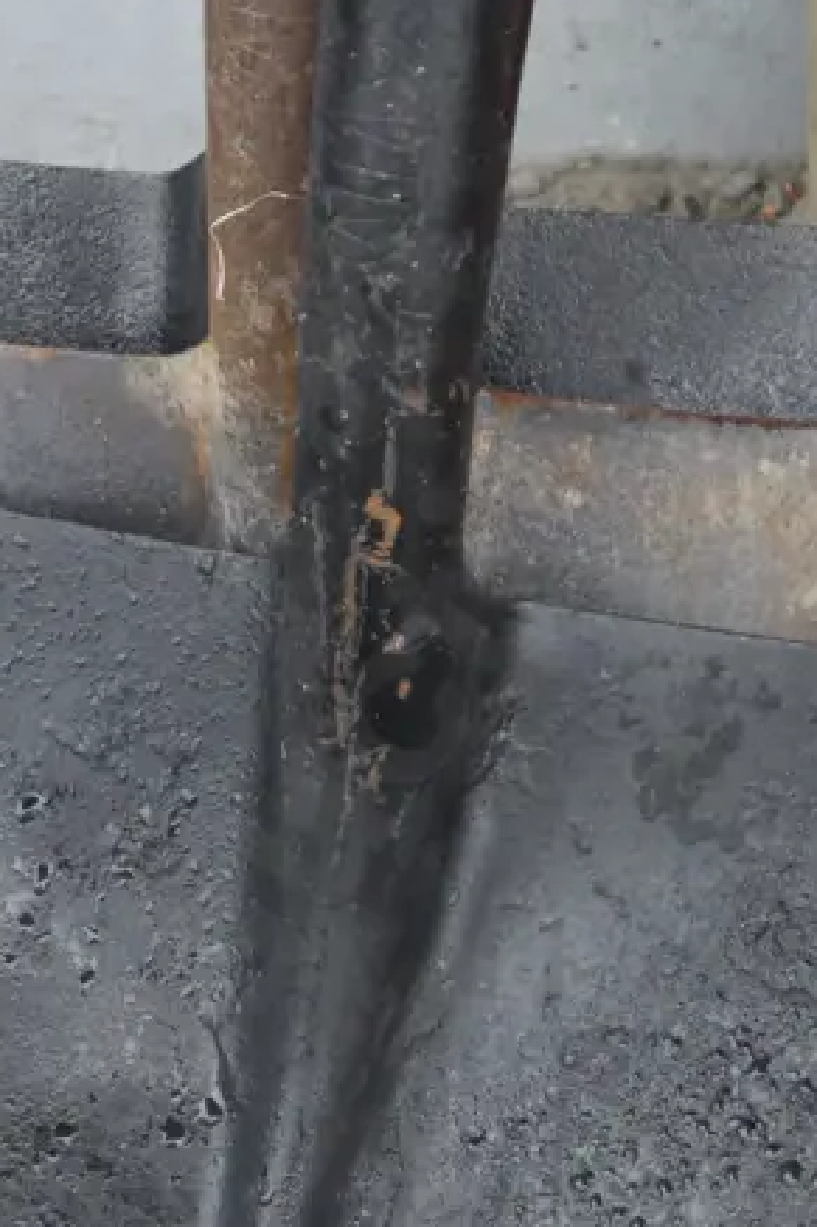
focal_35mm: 205
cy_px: 811
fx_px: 6984
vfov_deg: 10.0
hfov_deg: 6.7
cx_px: 327
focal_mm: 42
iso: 2000
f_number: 5.6
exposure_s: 1/100
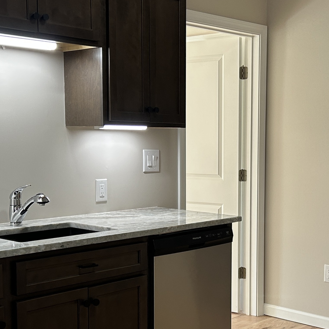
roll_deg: +0.1
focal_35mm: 61
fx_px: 656
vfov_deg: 28.0
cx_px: 201
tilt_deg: -6.3
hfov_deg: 28.1
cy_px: 210
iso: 100
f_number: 1.5
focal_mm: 5.7
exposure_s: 1/120
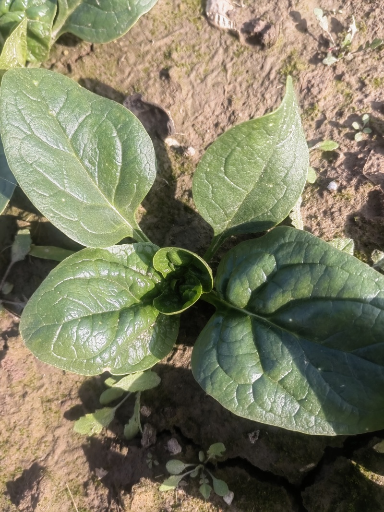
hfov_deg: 51.3
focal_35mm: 27
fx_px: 399
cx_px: 192
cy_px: 256
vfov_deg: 65.3
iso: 50
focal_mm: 5.52
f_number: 1.9
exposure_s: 1/1600
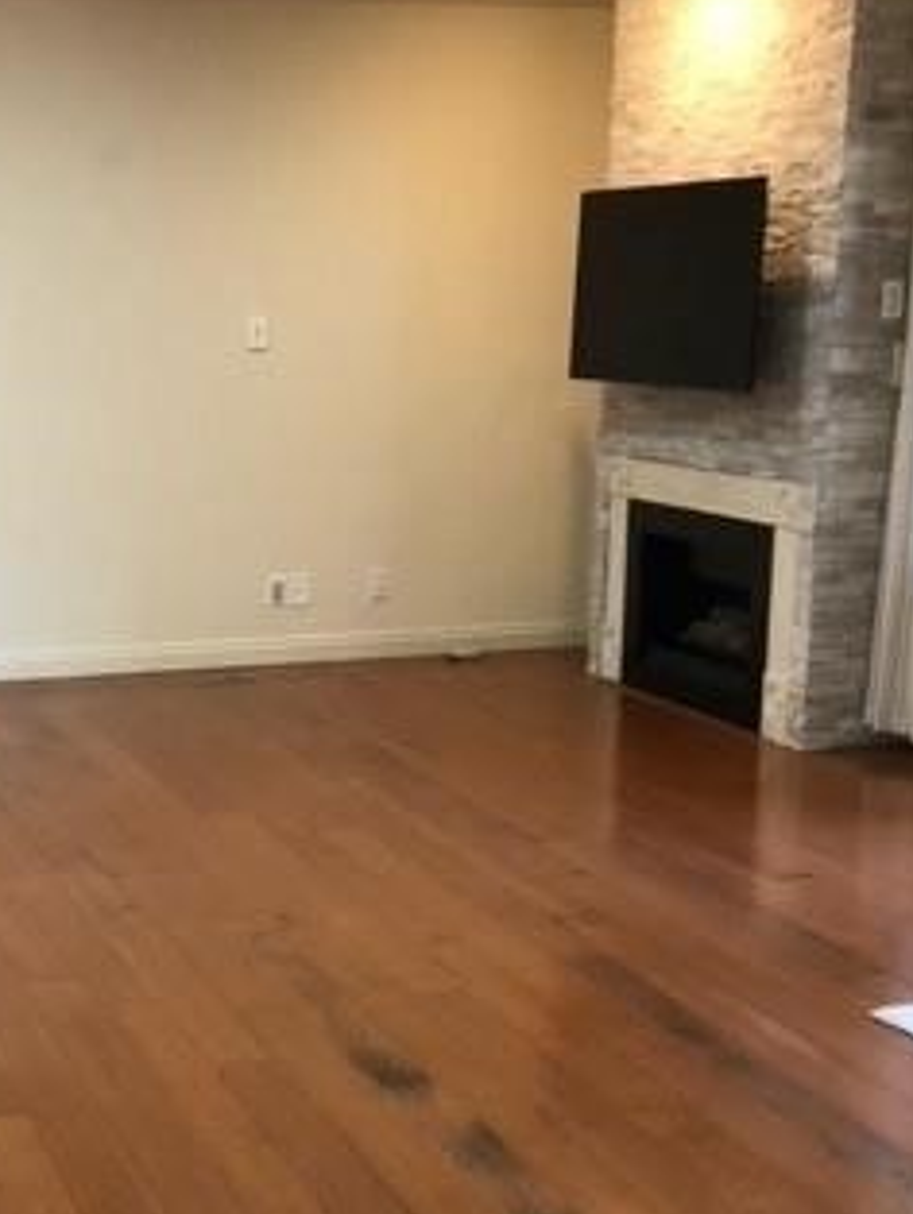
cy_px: 750
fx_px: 2002
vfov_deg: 33.6
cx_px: 132
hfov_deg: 25.1
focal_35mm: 57
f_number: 1.8
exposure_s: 1/17
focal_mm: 3.99
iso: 40
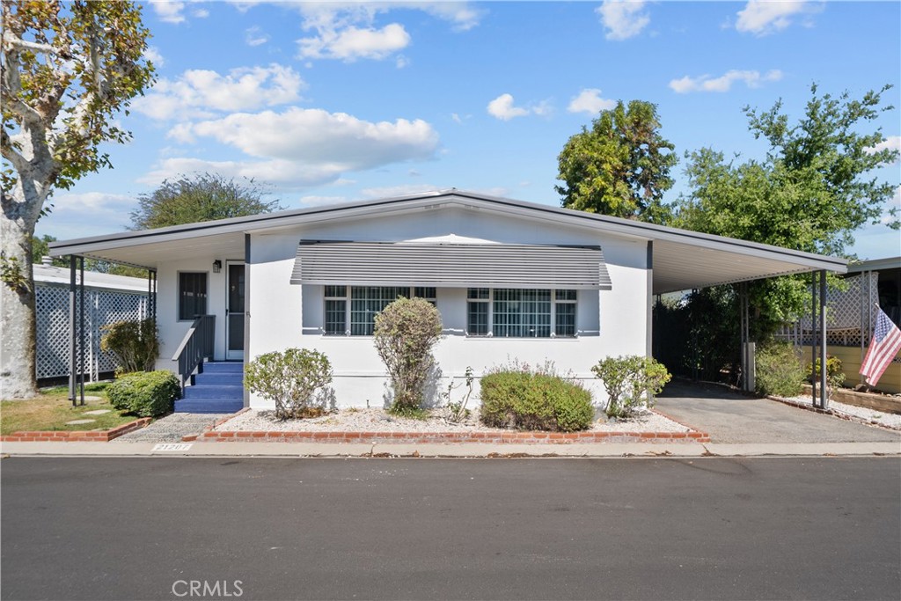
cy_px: 300
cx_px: 450
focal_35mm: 19
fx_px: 476
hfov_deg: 86.9
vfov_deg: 64.6
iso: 100
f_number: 11
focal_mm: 19
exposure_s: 1/160
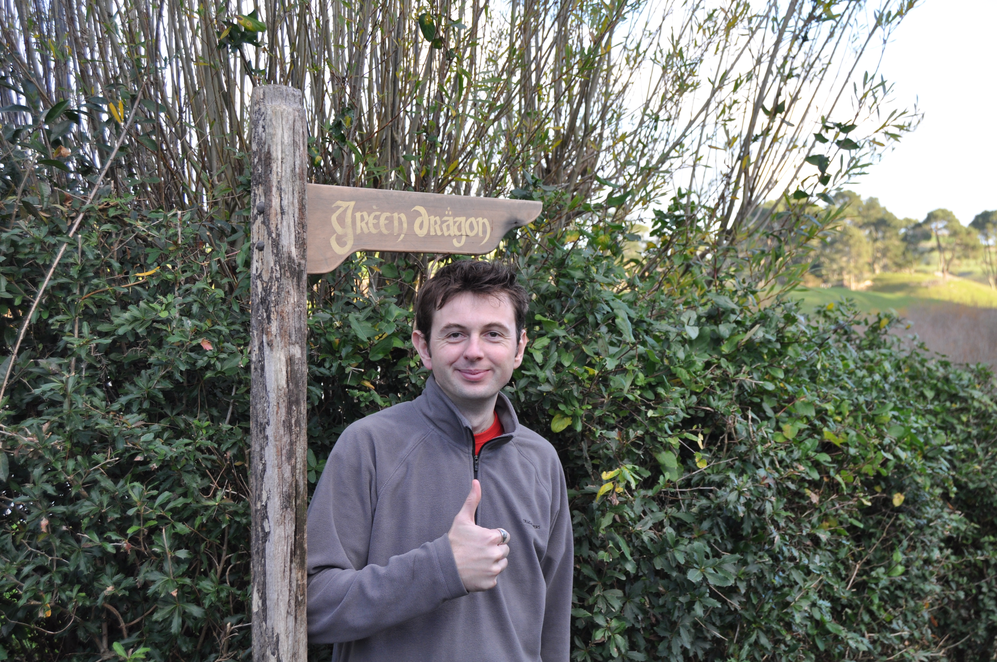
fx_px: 1162
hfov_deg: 46.4
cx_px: 498
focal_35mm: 42
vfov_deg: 31.8
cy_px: 331
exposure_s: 1/125
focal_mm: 28
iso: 360
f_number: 5.6
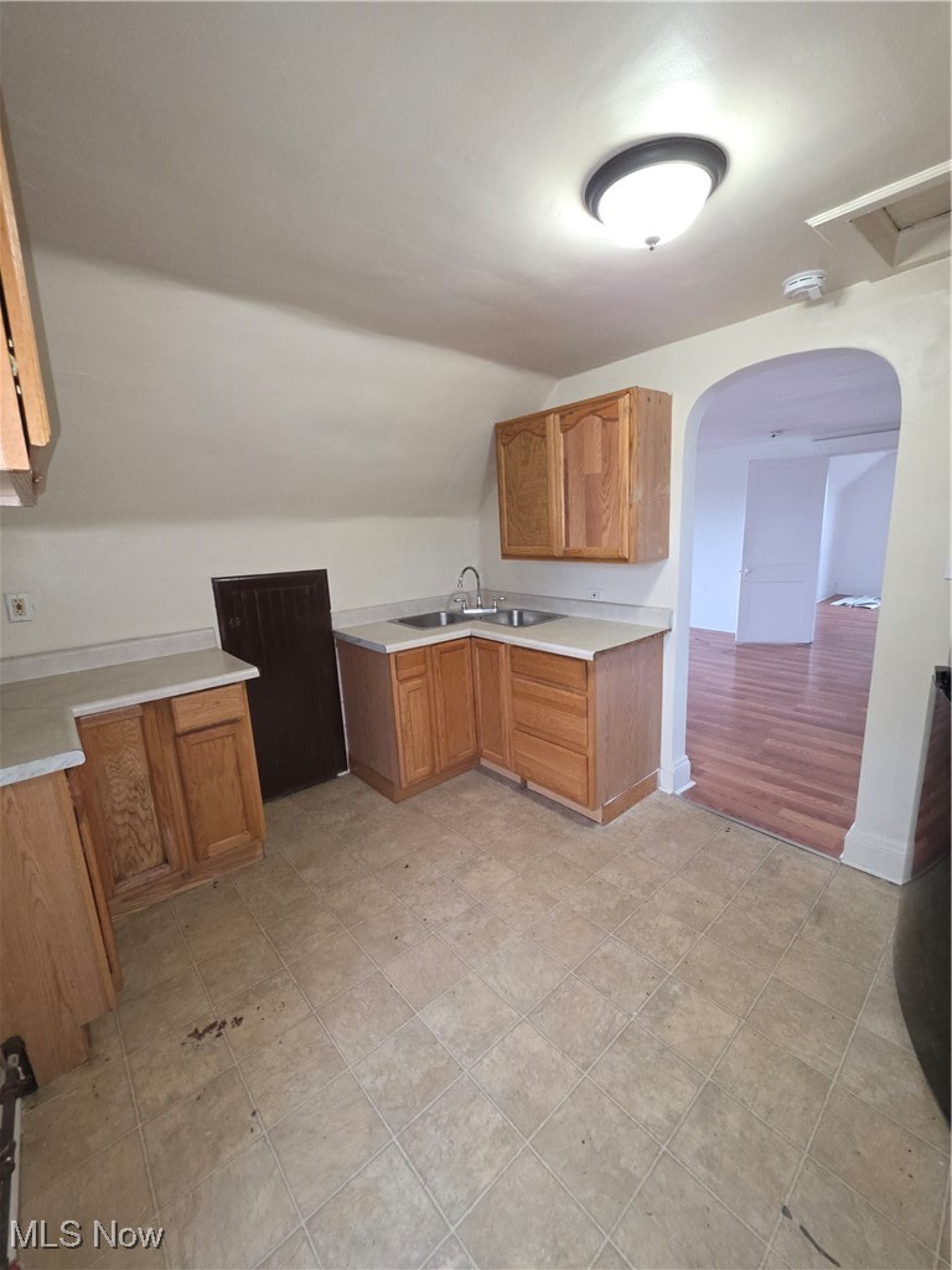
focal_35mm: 13
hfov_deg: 89.9
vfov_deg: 106.2
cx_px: 476
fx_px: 477
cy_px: 635
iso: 250
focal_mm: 2.2
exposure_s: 1/30
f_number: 1.9
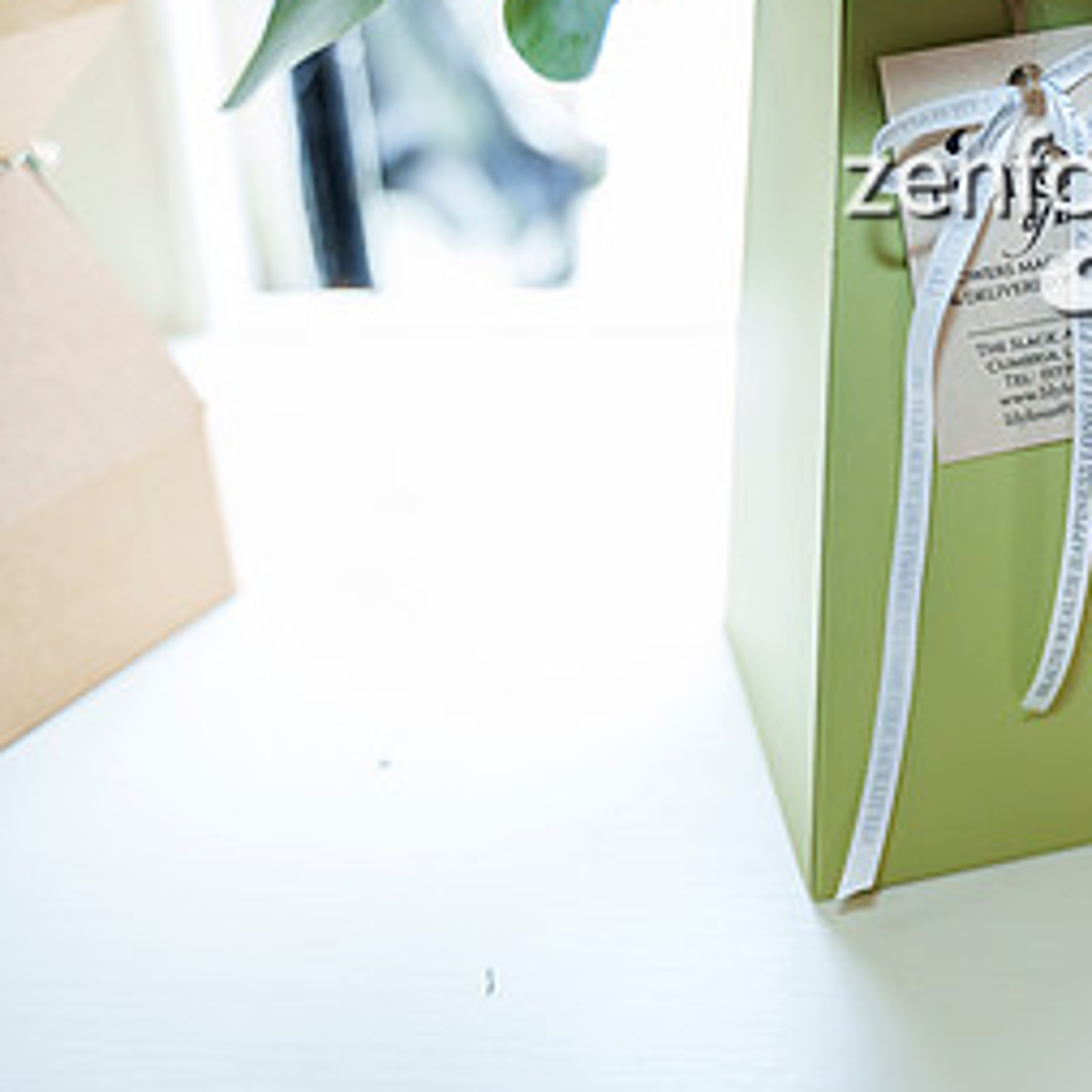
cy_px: 318
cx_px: 1187
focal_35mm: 57
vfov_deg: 29.7
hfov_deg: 27.6
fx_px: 2034
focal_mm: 28
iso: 800
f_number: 2.8
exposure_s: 1/250
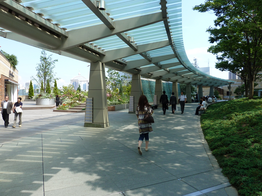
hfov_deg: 69.4
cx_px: 131
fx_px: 189
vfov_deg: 54.9
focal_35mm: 25
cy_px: 98
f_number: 4
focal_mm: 4.1
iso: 80
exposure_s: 1/200
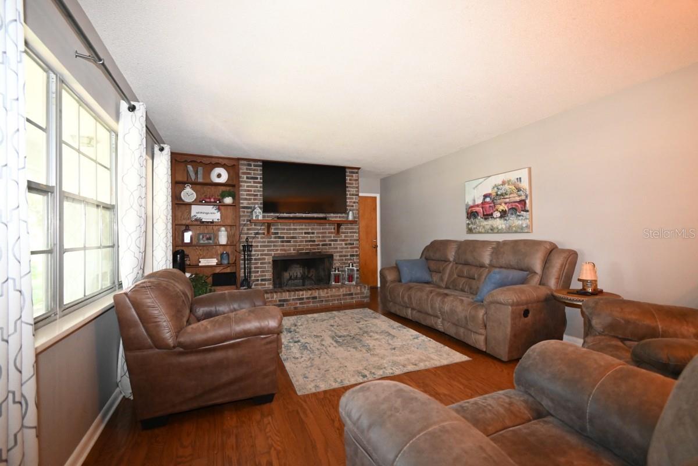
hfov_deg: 100.4
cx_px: 349
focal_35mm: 15
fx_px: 291
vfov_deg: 77.3
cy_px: 233
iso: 2800
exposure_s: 1/60
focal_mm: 10
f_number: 4.5
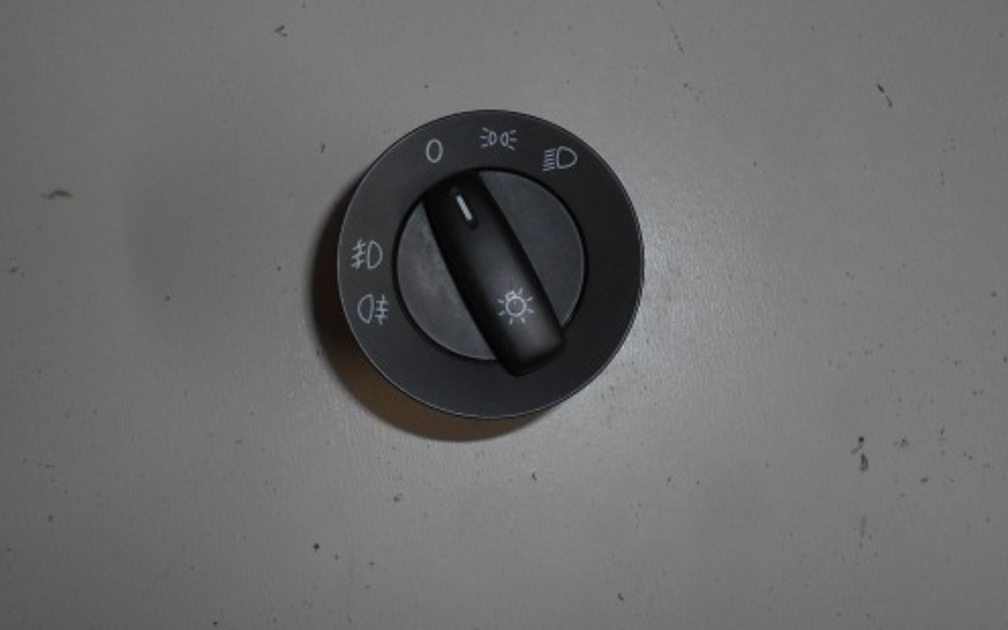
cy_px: 285
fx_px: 1099
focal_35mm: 40
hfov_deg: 49.3
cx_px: 474
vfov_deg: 32.0
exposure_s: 1/25
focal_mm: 4.6
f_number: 3.2
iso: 80
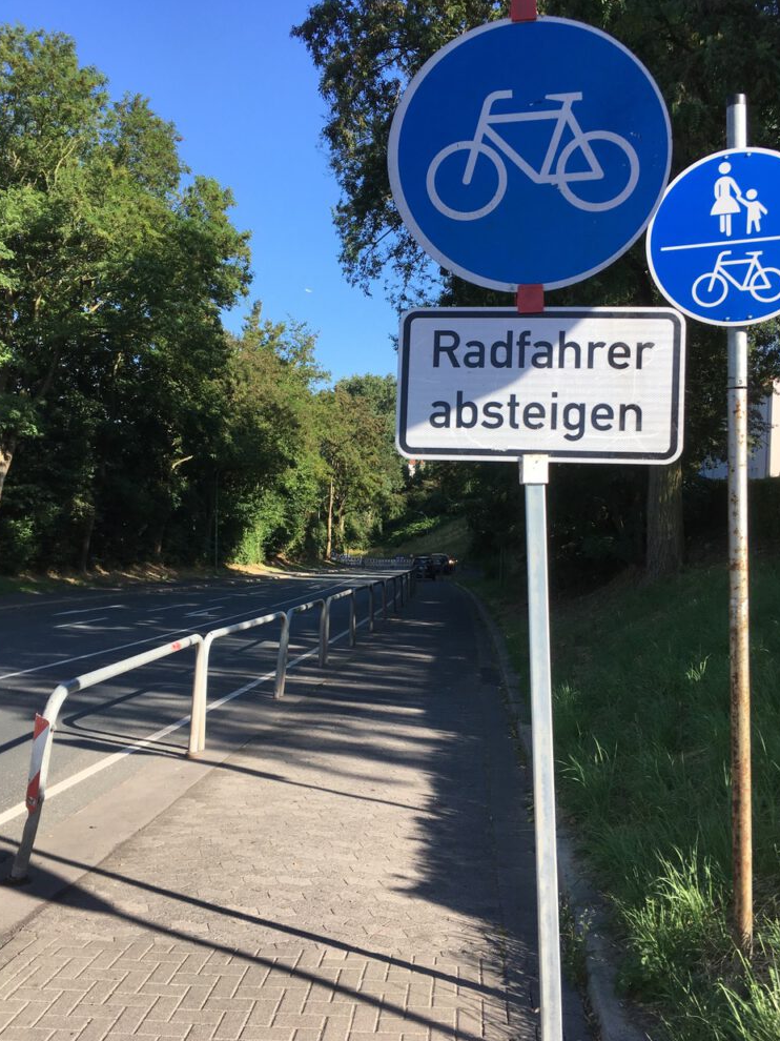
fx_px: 902
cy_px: 519
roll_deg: -1.8
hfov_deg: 46.8
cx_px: 390
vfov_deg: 60.0
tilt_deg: +0.3
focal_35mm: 30
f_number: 2.2
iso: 25
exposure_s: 1/739
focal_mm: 4.15
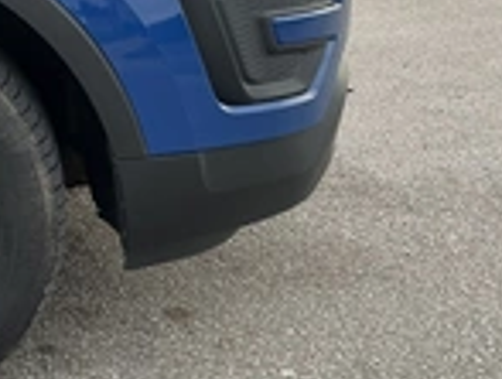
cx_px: 31
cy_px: 72
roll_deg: +0.6
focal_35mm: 76
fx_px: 1105
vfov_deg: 19.3
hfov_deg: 24.7
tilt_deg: -10.0
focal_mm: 3
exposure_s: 1/154
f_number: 1.8
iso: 20
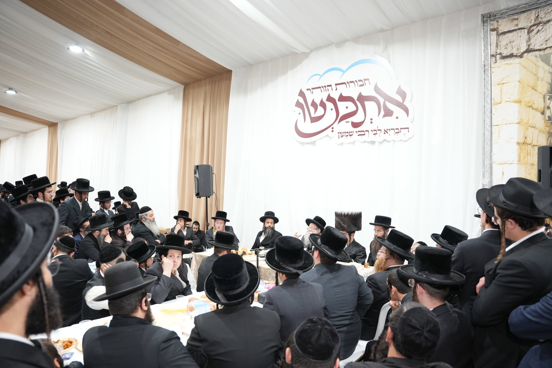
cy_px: 184
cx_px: 276
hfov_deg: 73.8
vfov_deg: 53.1
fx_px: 368
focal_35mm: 24
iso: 800
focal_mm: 24
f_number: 3.5
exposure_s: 1/125
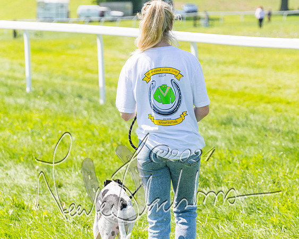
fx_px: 1468
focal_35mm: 166
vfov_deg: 9.3
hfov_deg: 11.6
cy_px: 119
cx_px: 163
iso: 400
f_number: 4
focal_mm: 98
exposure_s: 1/6400
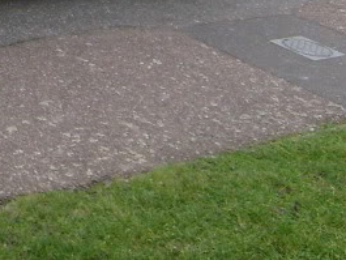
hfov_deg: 13.4
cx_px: -244
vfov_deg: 10.5
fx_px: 1350
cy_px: -153
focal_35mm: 135
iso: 80
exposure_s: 1/180
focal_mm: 5.8
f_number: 2.8
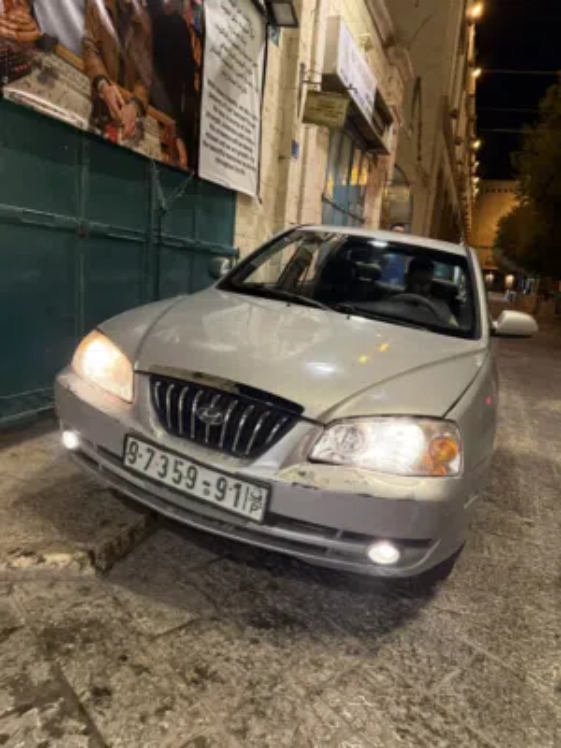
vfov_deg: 71.6
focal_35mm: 24
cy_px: 374
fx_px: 519
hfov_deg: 56.8
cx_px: 280
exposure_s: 1/50
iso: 500
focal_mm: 6.76
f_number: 1.78
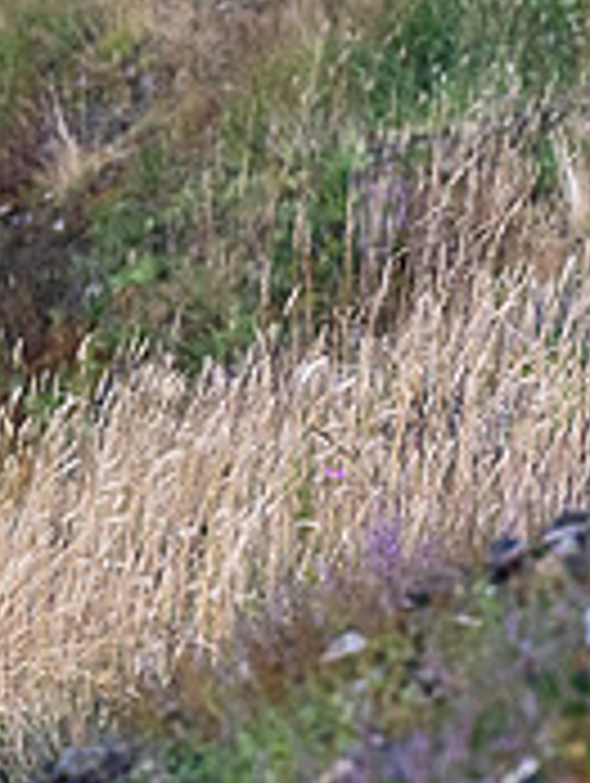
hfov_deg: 2.3
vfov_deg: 3.1
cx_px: 1121
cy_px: -52
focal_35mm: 641
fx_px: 14532
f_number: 5
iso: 2000
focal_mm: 200
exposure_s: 1/1600
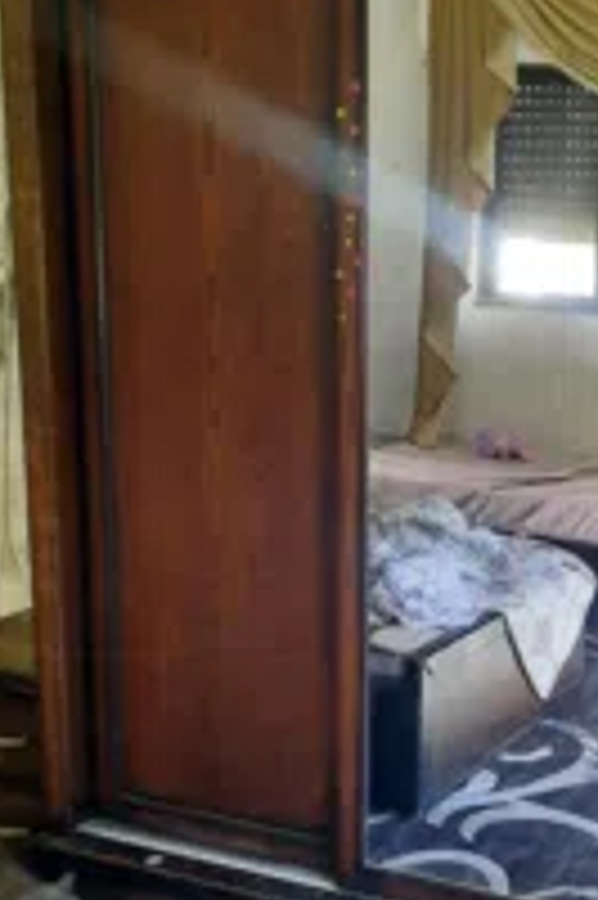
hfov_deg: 24.5
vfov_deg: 38.2
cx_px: 625
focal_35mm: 52
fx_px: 1298
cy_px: 446
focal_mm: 4.6
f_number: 2
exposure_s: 1/33
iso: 400
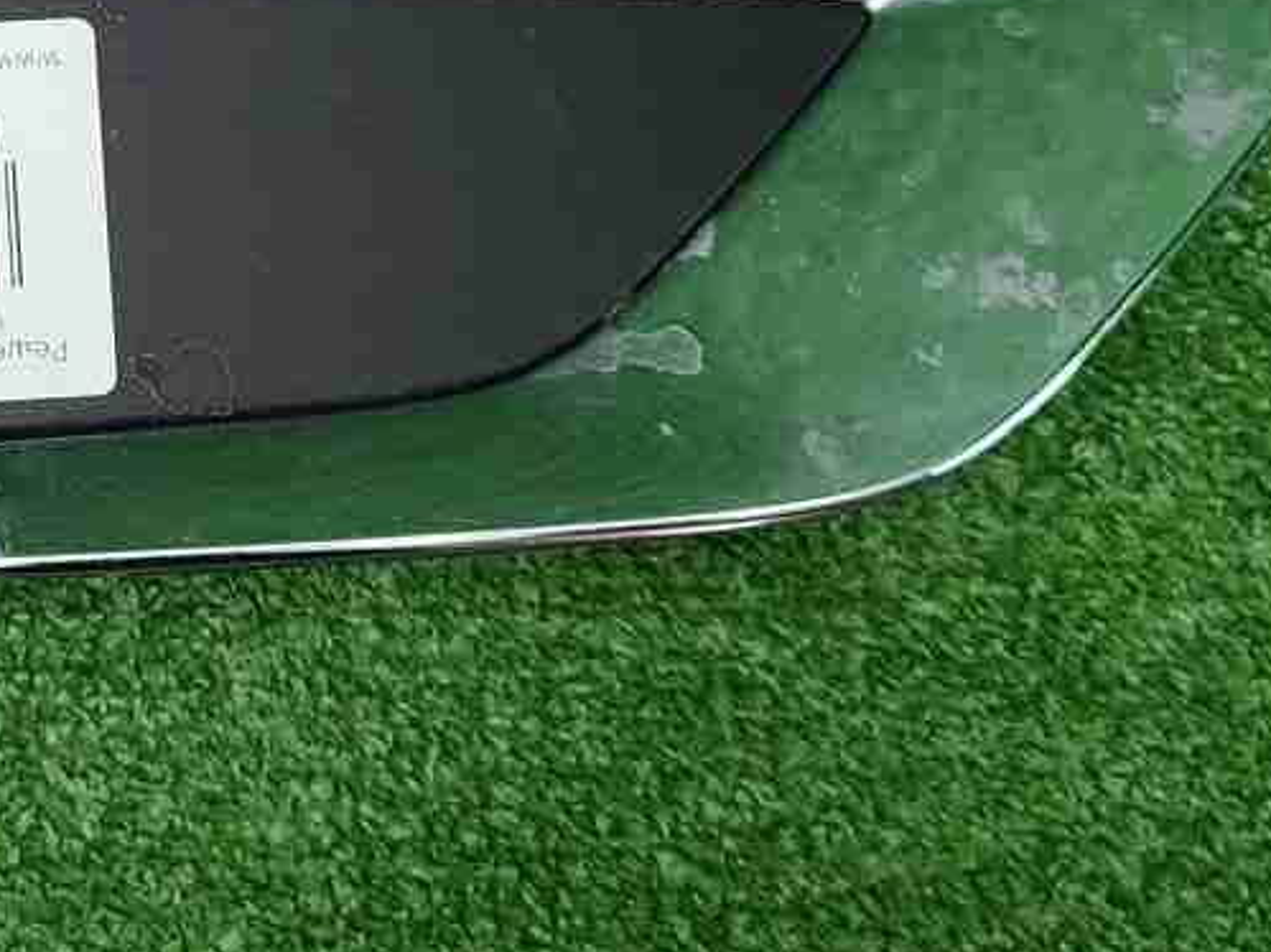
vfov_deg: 19.4
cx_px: 5
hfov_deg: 24.8
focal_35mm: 75
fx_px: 2753
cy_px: 160
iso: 148
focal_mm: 5.4
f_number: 1.8
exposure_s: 1/50
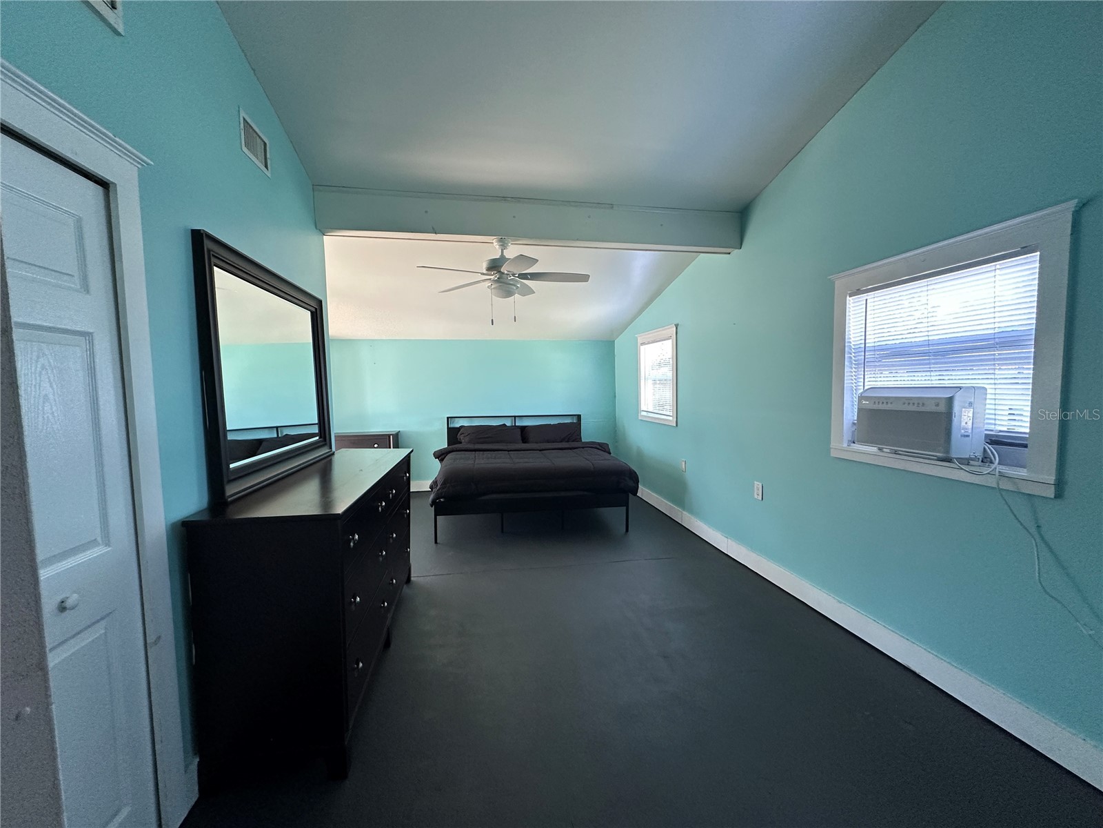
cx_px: 552
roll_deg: +1.2
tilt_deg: -3.9
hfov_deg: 102.1
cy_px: 414
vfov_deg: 85.7
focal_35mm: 14
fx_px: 446
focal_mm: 2.22
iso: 250
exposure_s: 1/99
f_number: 2.2
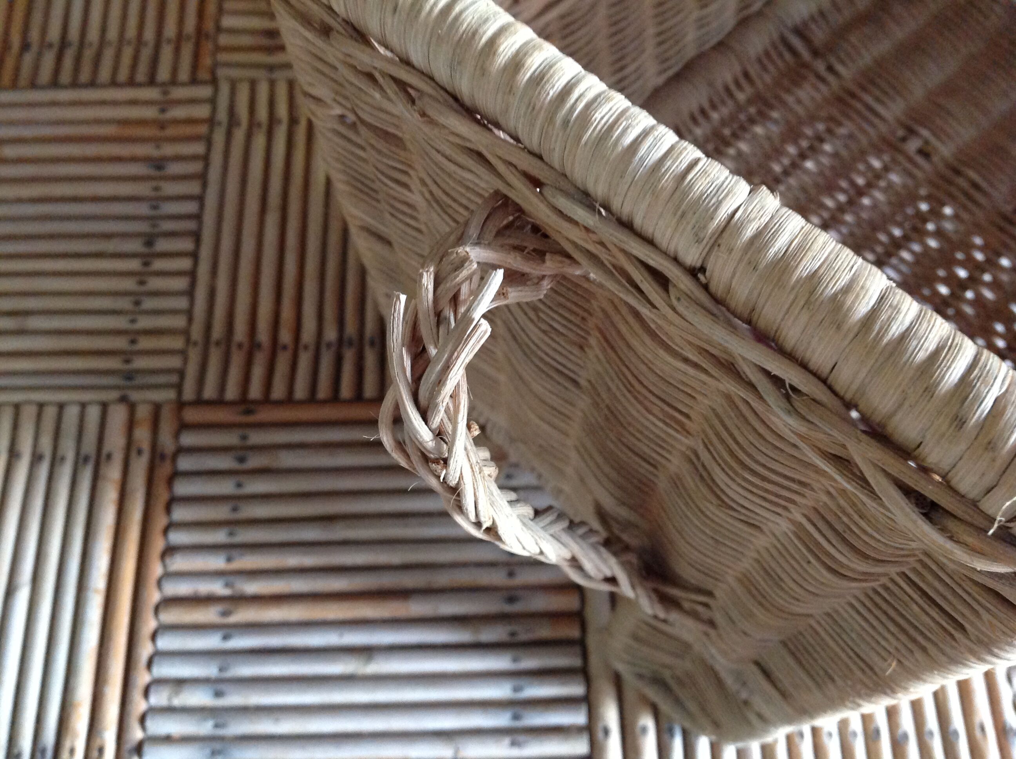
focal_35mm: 35
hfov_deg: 52.7
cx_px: 508
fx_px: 1026
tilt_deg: -67.4
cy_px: 380
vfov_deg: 40.6
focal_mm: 4.28
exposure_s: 1/15
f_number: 2.4
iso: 320
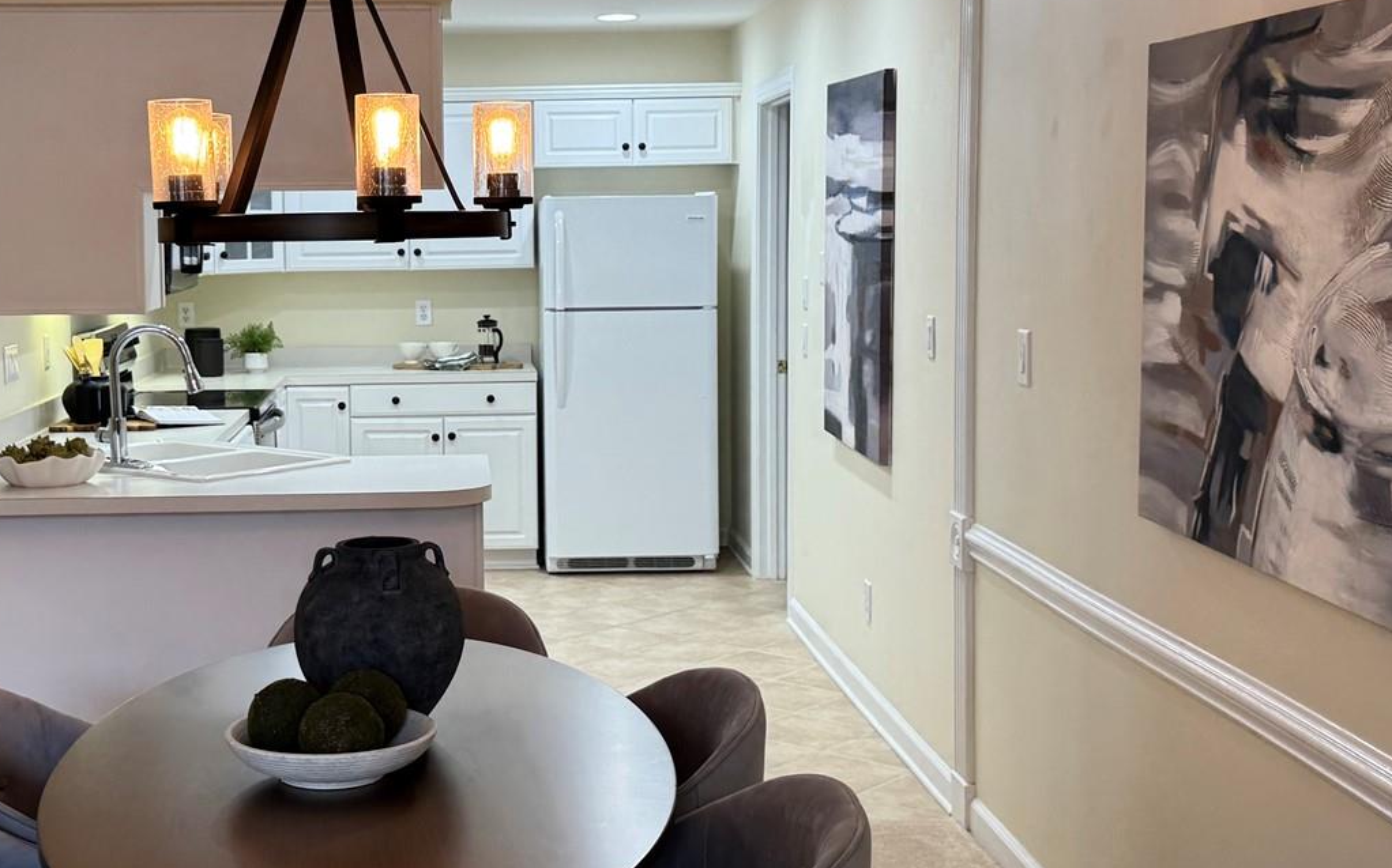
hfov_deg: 39.3
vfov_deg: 25.3
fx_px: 1934
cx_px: 503
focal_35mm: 51
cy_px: 415
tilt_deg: -4.6
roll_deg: +0.7
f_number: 1.78
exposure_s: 1/120
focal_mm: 6.76
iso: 125
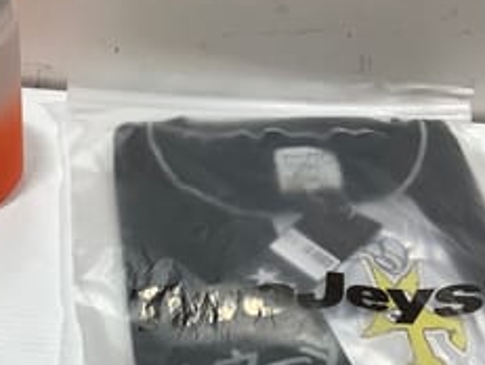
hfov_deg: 28.7
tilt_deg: -44.2
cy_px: 230
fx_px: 940
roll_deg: -1.9
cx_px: 160
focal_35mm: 67
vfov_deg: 21.9
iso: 50
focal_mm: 3.3
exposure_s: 1/100
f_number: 2.4
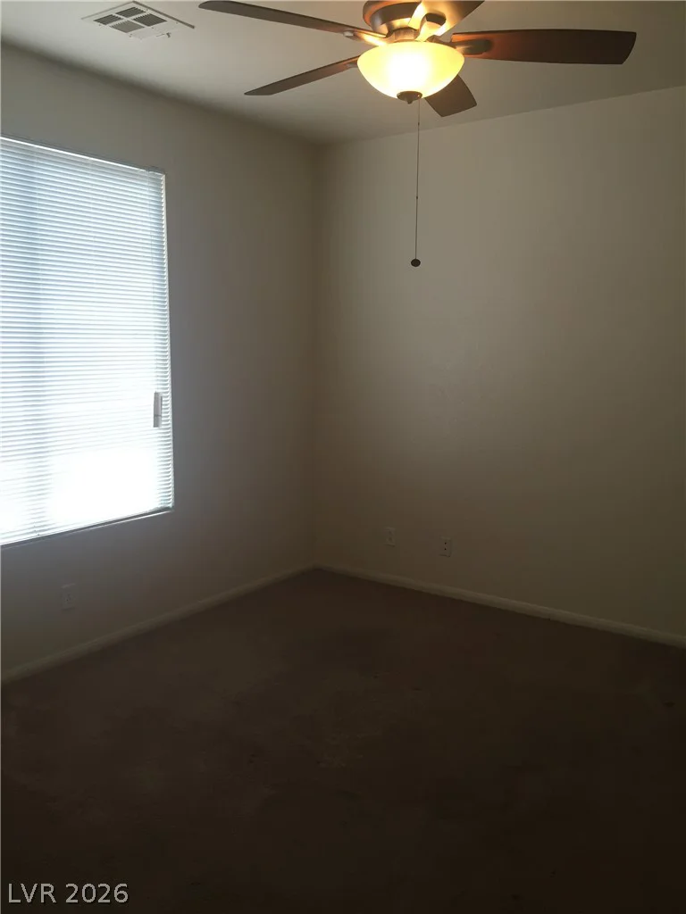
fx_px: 766
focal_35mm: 29
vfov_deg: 61.7
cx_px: 343
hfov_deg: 48.2
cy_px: 457
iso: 32
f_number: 2.2
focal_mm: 4.15
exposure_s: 1/40
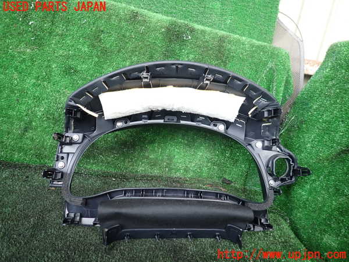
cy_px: 131
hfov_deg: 69.4
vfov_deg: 54.9
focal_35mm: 25
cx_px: 174
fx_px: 252
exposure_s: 1/60
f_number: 2
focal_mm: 4.5
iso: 100
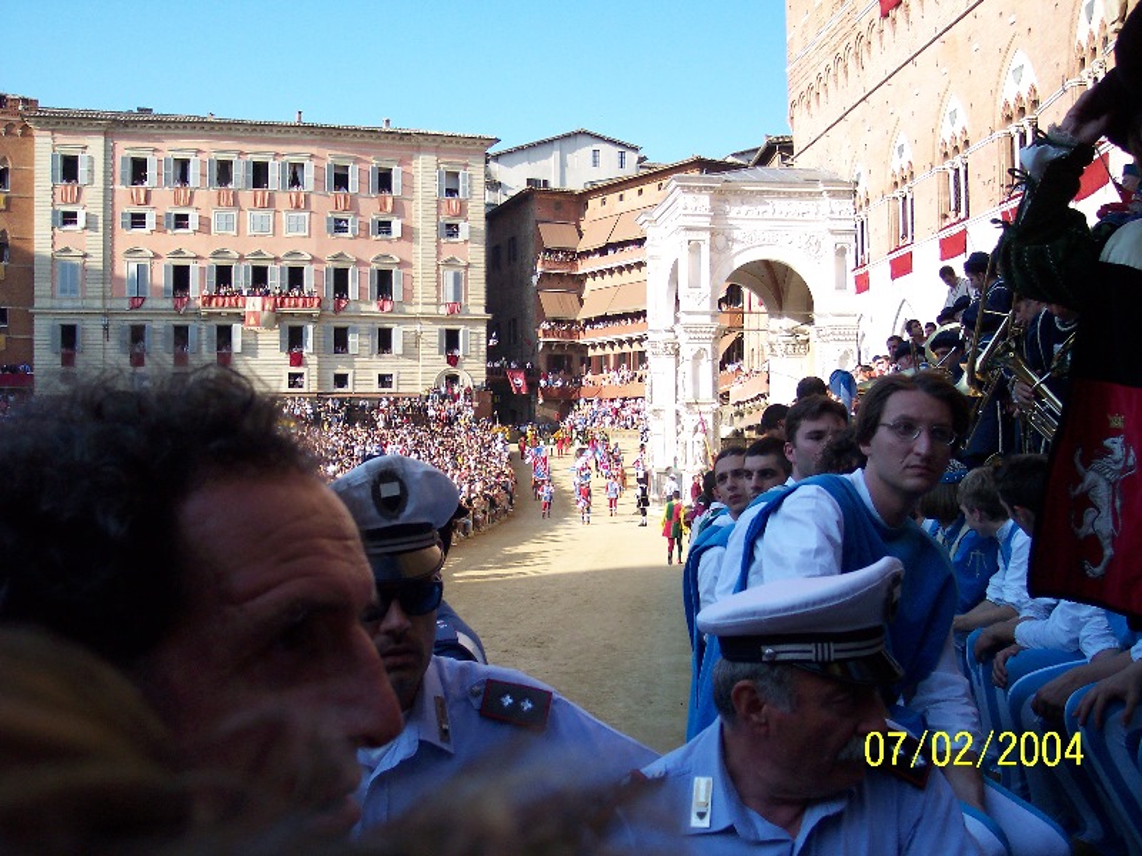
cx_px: 571
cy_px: 428
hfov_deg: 49.0
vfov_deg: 37.7
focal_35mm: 38
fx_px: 1254
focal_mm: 8
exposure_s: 1/700
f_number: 2.8
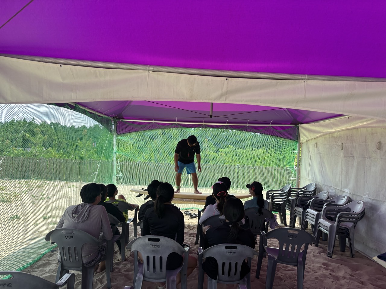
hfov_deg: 67.3
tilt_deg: +0.4
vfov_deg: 53.1
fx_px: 290
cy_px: 144
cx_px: 193
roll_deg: -3.6
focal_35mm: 26
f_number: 1.6
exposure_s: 1/1164
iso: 50
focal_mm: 5.96
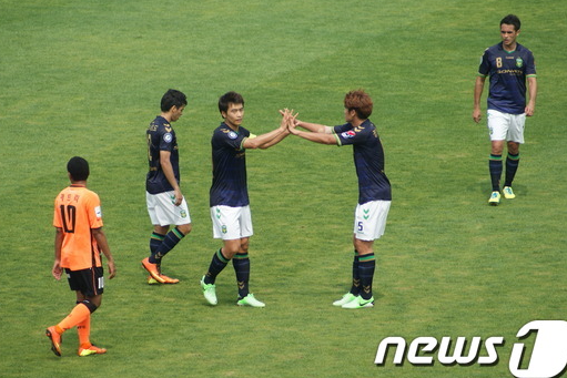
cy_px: 183
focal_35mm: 411
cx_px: 276
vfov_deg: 3.3
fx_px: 6475
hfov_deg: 5.0
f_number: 5.6
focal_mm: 250
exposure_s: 1/500
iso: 125
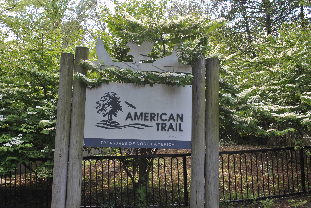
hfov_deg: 53.1
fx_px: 311
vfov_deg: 37.0
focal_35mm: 36
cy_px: 104
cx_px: 156
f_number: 8
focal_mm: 24
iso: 180
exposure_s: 1/60
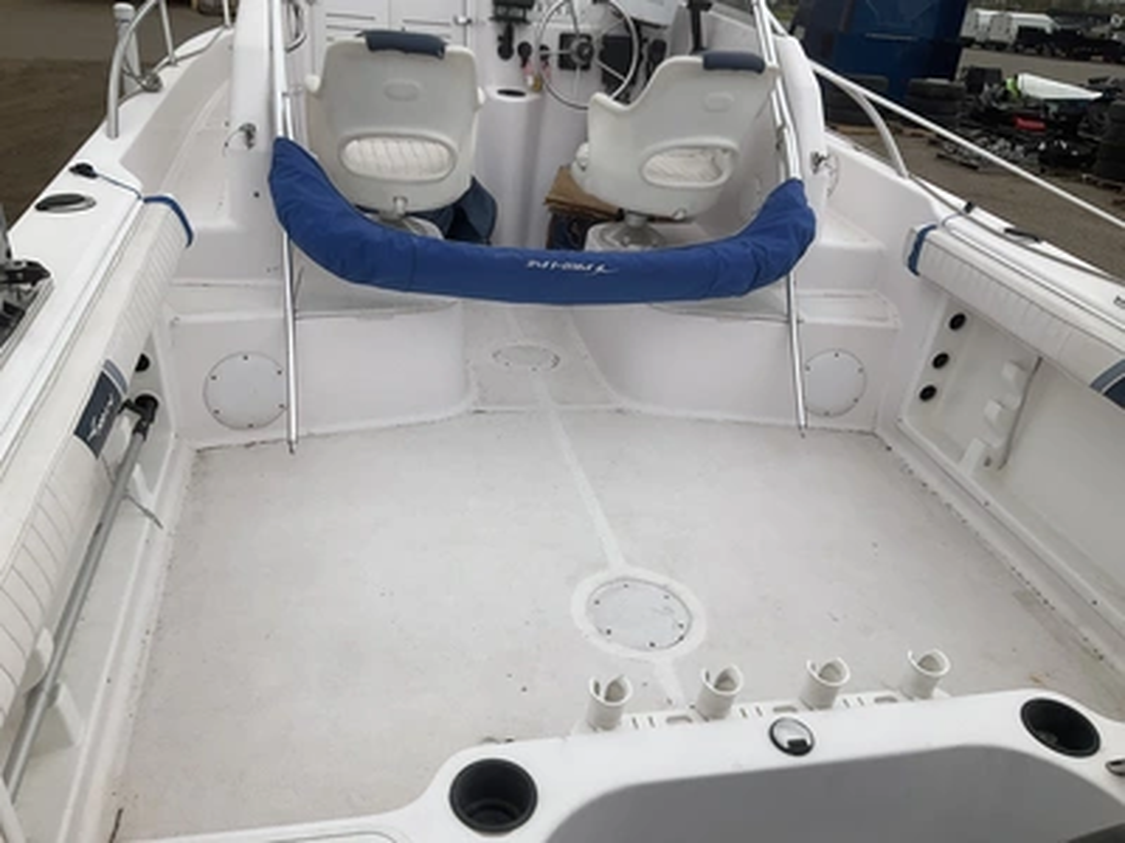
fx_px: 942
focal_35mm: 29
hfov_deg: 61.7
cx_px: 562
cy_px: 422
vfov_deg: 48.2
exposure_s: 1/1626
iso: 25
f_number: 1.8
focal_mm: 3
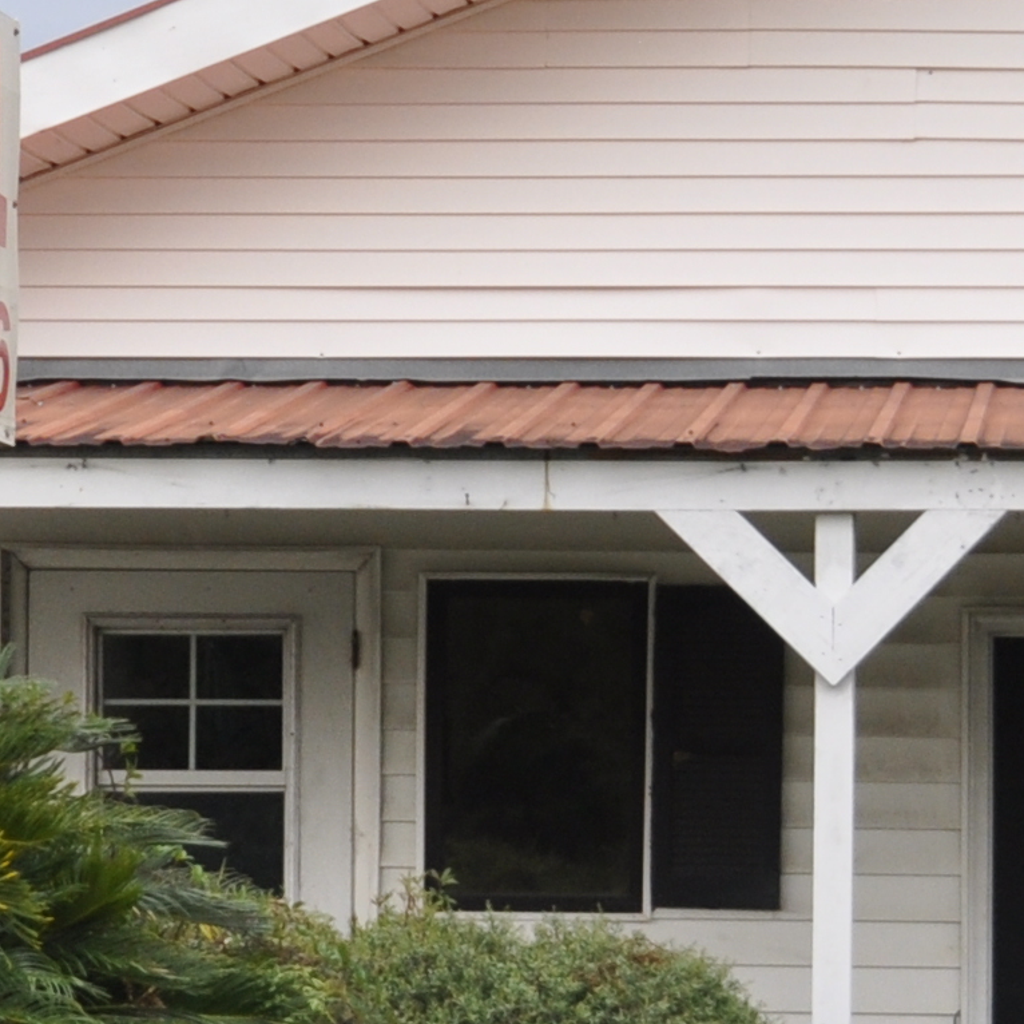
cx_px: 1107
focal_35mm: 171
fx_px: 5723
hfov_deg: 10.1
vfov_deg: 10.2
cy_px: 791
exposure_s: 1/125
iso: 400
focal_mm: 24
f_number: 5.6
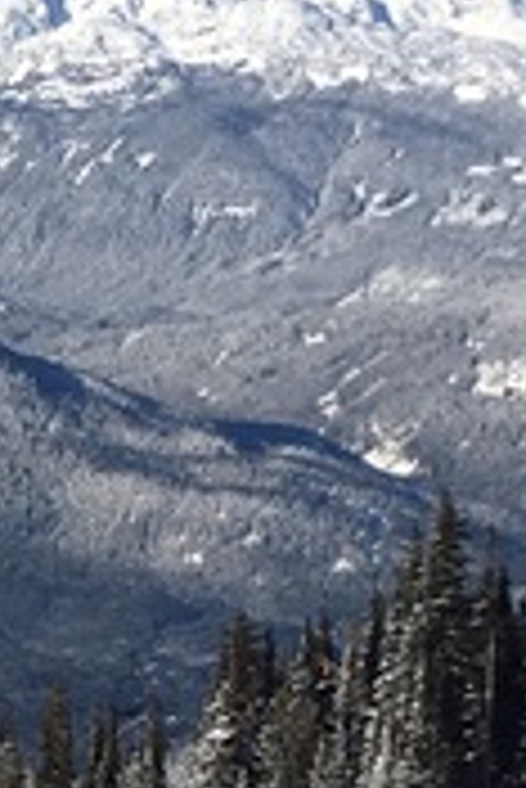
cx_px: -1065
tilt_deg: -11.2
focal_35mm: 176
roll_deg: -2.7
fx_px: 3849
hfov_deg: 7.0
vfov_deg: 11.6
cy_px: 612
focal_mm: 4.15
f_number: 2.2
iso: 25
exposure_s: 1/1040
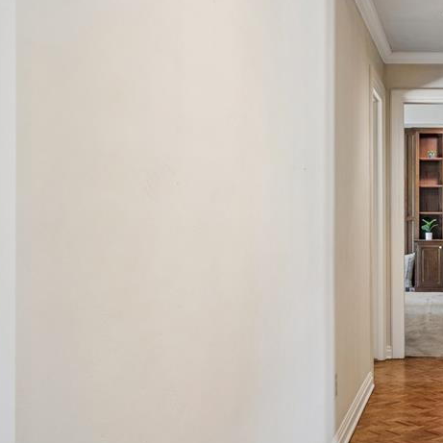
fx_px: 709
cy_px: 215
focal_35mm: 49
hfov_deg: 31.9
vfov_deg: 34.7
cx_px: 446
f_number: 8
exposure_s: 1/6
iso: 200
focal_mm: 26
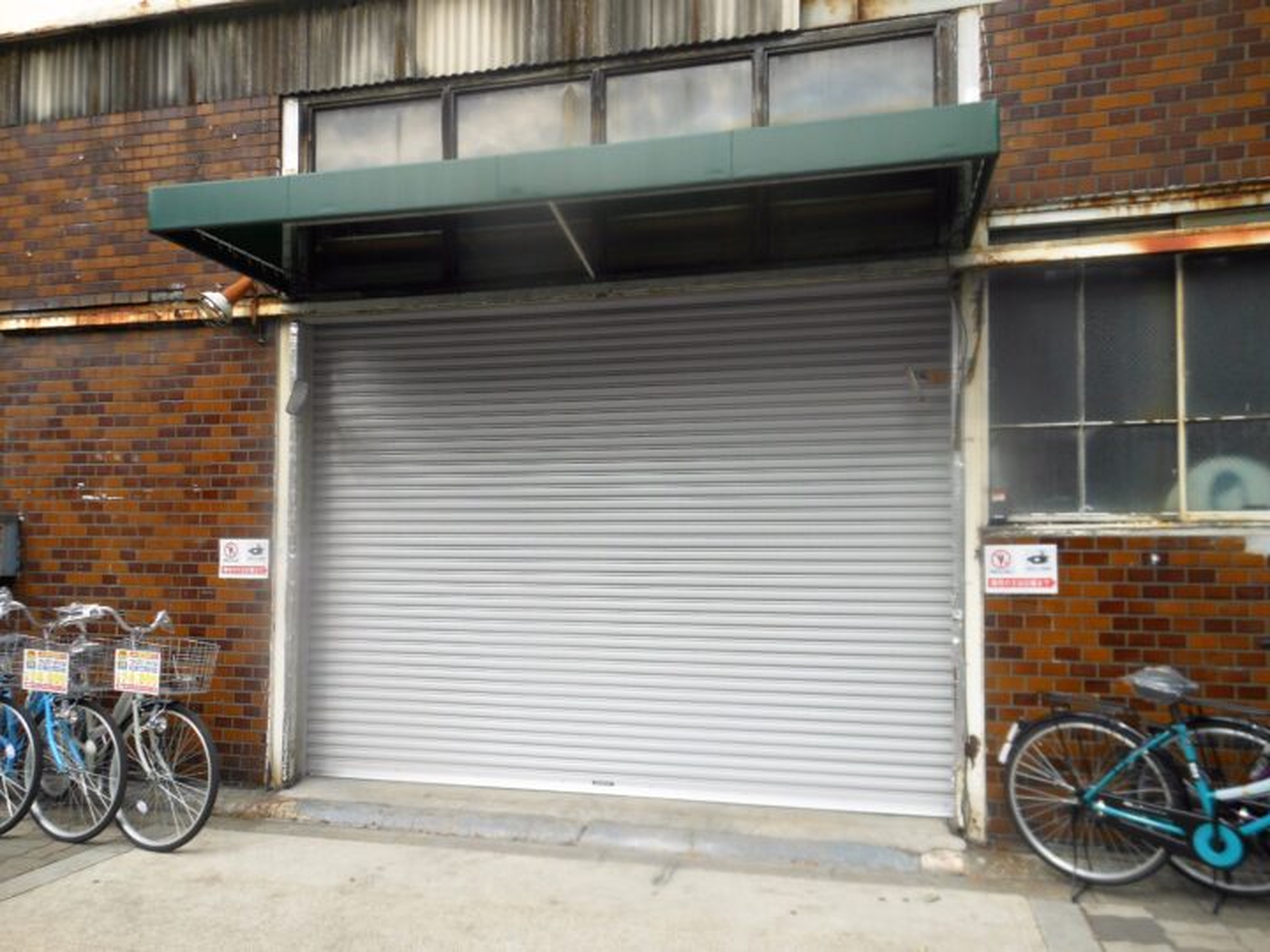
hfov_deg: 69.4
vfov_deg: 54.9
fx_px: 917
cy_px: 476
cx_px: 635
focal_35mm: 25
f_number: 3.2
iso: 80
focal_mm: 4.5
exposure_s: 1/400
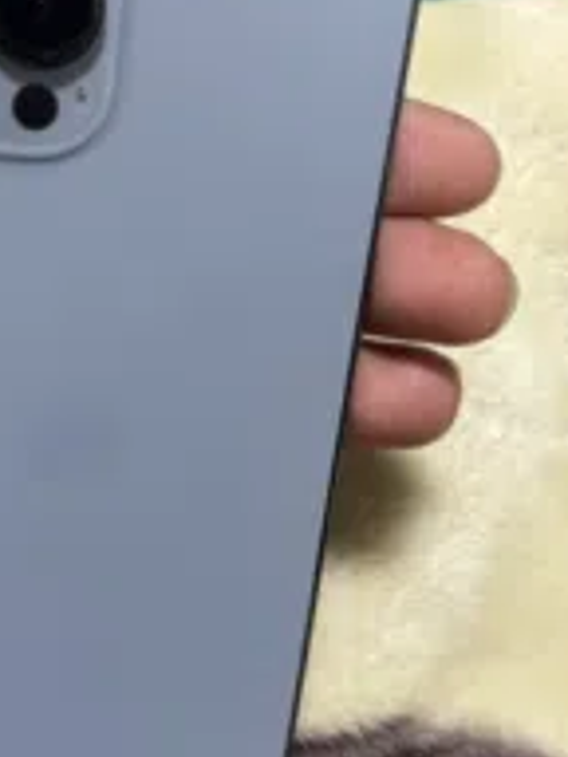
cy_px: 292
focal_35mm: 50
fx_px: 1094
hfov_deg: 28.2
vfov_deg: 38.0
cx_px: 83
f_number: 1.78
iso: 200
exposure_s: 1/50
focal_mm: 6.76
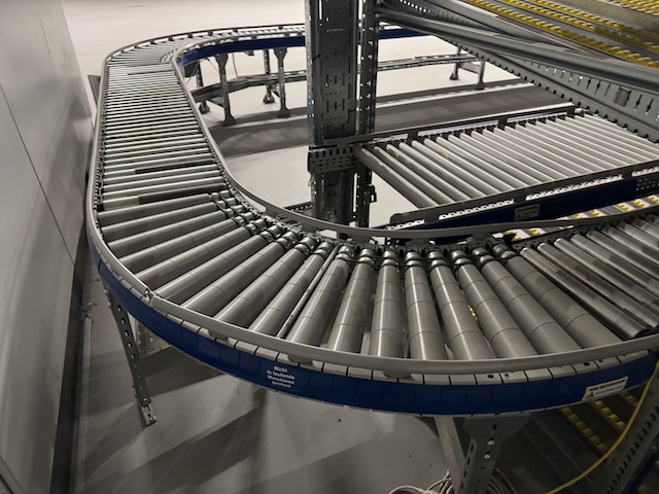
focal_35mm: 24
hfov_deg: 71.6
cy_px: 247
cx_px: 330
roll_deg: +1.4
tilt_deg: -32.7
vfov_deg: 56.8
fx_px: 457
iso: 1000
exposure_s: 1/40
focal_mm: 6.76
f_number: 1.78
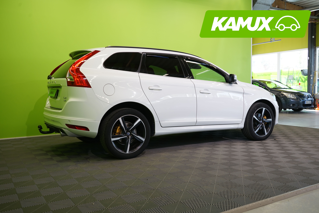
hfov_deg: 58.7
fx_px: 284
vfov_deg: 41.1
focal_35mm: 32
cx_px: 160
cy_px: 106
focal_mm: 32
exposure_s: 1/40
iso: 400
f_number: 6.3
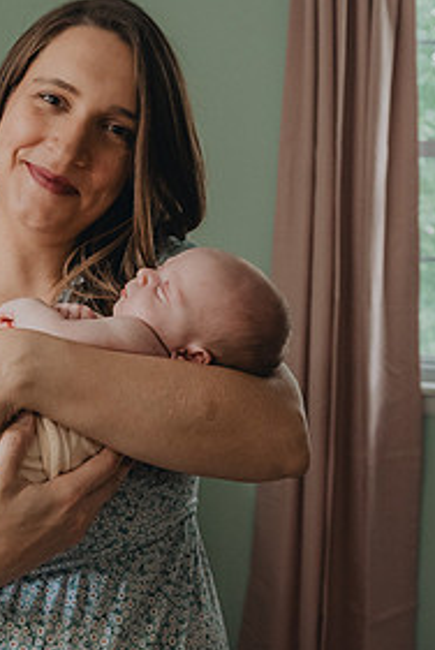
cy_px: 203
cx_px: -7
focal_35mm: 57
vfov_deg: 34.6
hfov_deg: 22.8
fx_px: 1031
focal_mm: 26
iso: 1600
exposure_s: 1/125
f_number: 4
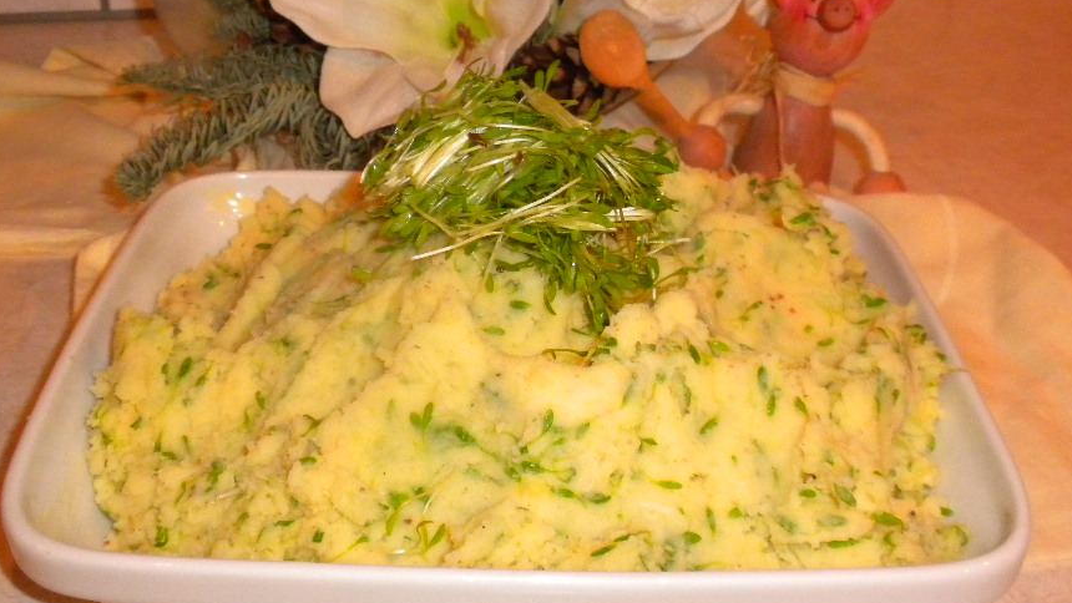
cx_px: 552
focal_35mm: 48
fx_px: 1365
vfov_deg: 24.9
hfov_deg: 42.9
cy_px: 263
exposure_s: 1/30
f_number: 3.5
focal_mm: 6.6
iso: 400
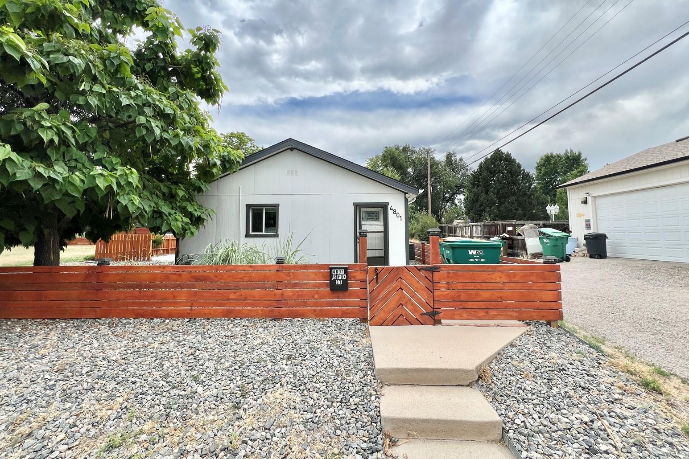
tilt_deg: +5.5
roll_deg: +0.0
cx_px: 340
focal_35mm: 14
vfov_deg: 81.1
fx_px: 268
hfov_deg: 104.2
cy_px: 213
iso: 32
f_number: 1.8
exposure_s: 1/1449
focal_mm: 1.57
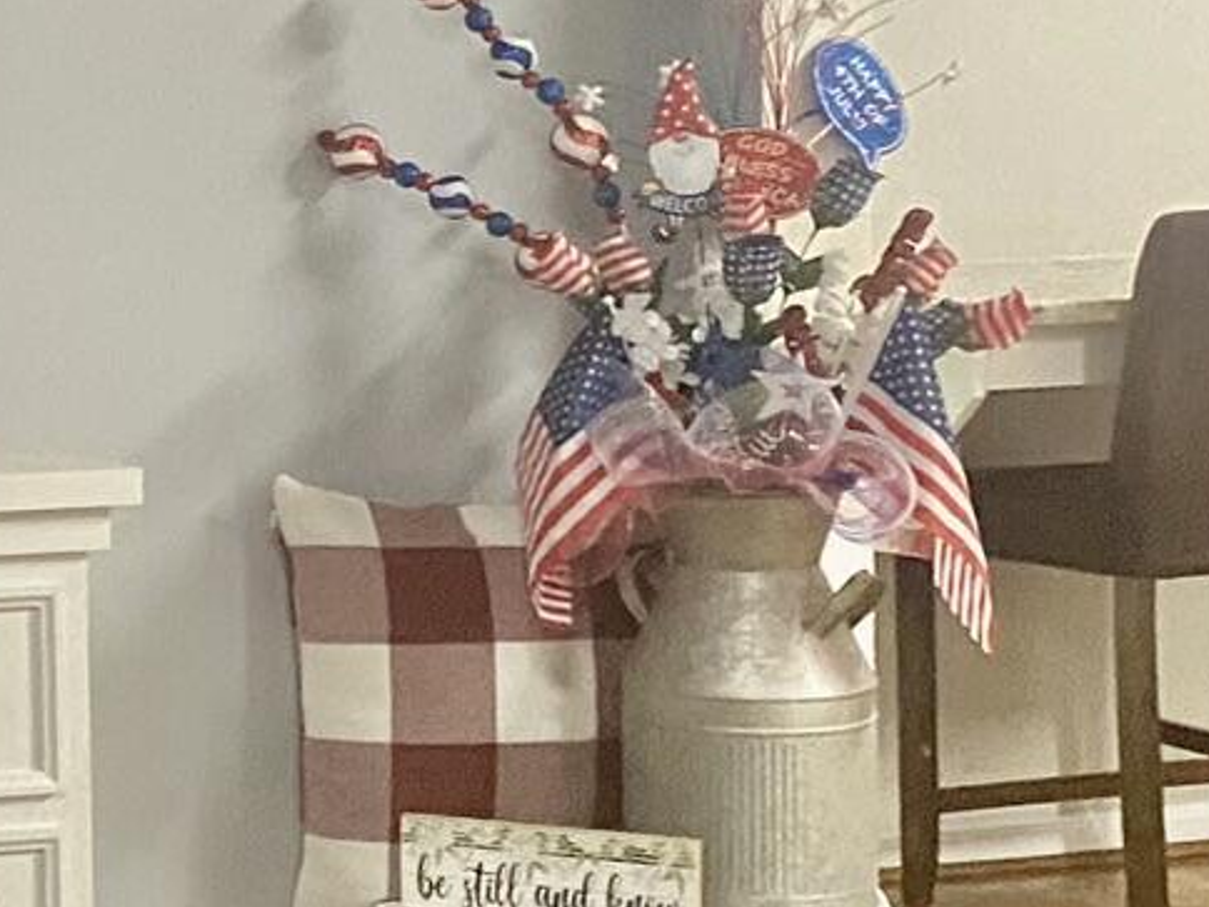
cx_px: -874
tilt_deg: -2.9
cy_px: 190
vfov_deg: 13.4
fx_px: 3842
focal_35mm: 110
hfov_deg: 15.6
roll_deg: +2.1
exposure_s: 1/60
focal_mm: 4.25
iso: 400
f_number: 1.8
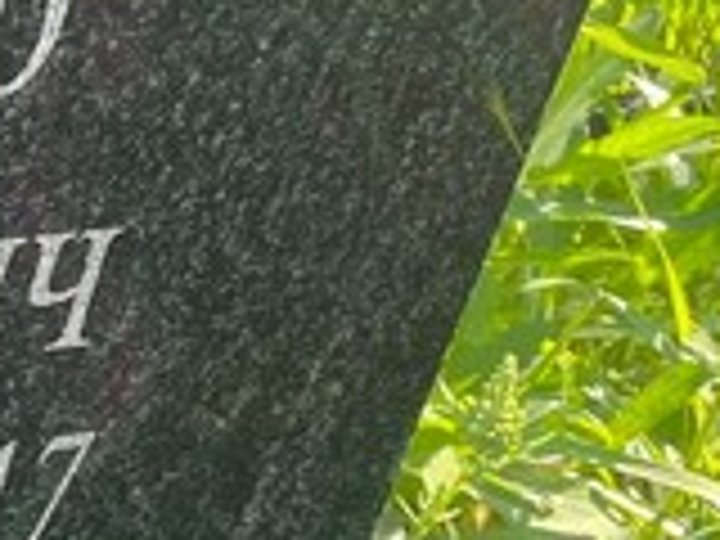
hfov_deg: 14.2
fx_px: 2704
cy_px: 454
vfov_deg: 11.4
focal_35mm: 130
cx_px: -356
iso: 32
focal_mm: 4.2
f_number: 1.6
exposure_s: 1/477
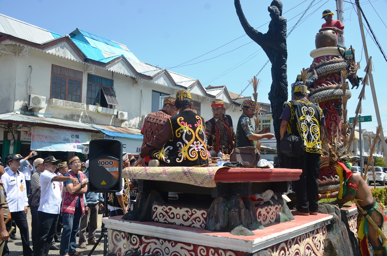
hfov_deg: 55.2
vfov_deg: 38.2
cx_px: 194
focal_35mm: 34
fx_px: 370
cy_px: 128
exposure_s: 1/250
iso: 110
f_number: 8
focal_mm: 23
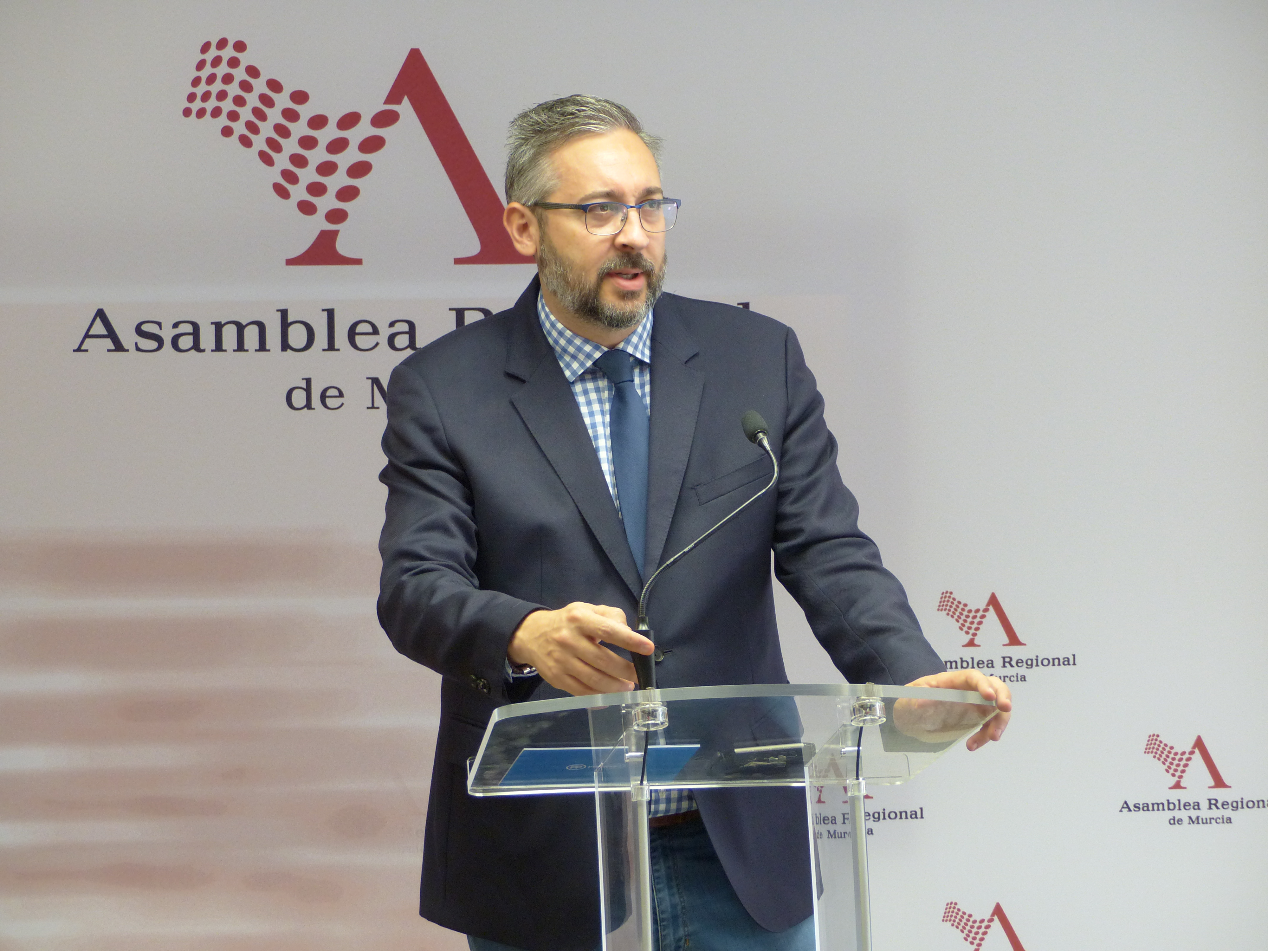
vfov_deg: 10.6
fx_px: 5128
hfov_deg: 14.1
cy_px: 476
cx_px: 634
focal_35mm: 140
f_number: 2.8
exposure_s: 1/80
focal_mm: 25.2
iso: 250
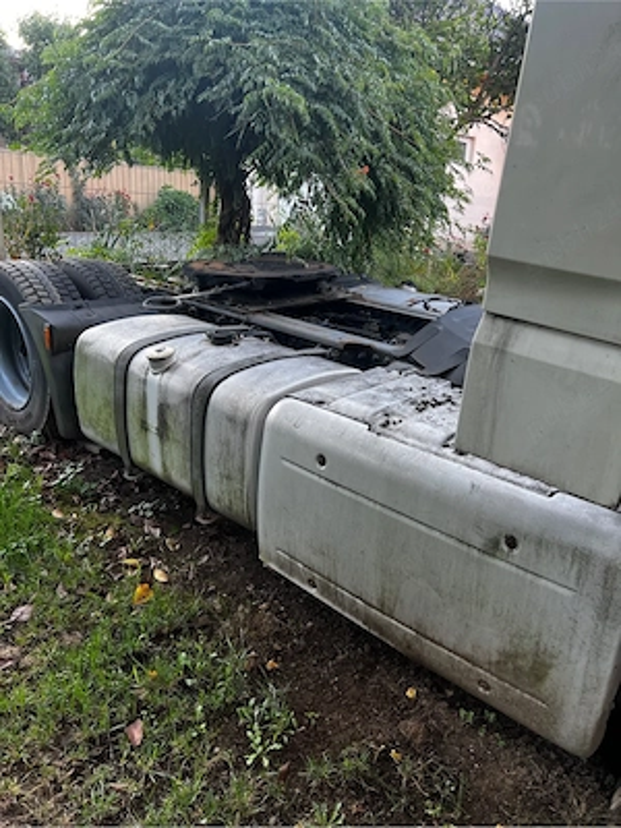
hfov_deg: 53.1
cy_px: 414
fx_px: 622
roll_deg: -3.5
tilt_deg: -17.4
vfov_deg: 67.3
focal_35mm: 26
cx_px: 310
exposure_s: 1/121
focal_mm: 5.7
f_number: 1.5
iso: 80
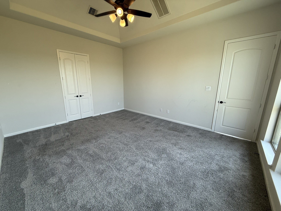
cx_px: 140
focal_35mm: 14
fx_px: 114
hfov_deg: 102.1
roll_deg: +0.2
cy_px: 106
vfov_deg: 85.7
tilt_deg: -12.4
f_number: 2.2
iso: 80
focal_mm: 2.22
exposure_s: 1/120
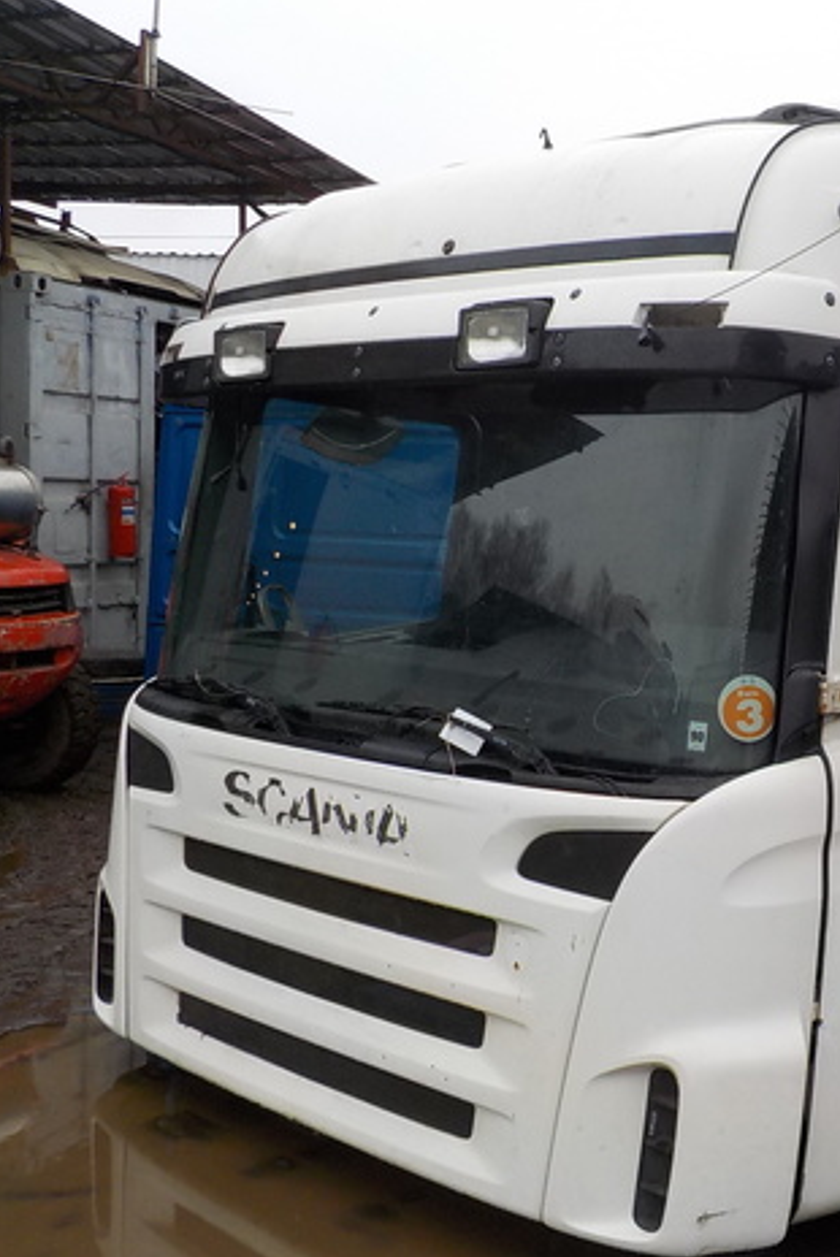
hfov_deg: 29.8
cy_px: 637
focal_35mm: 43
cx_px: 772
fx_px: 1503
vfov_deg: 45.4
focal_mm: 4.1
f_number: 3.3
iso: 125
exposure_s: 1/640
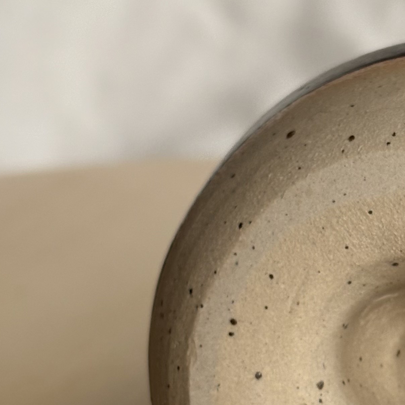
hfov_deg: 11.3
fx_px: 2025
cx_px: 426
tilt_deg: -20.2
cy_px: 327
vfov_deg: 11.4
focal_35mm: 153
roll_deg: +1.2
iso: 40
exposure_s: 1/121
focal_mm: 5.96
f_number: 1.6
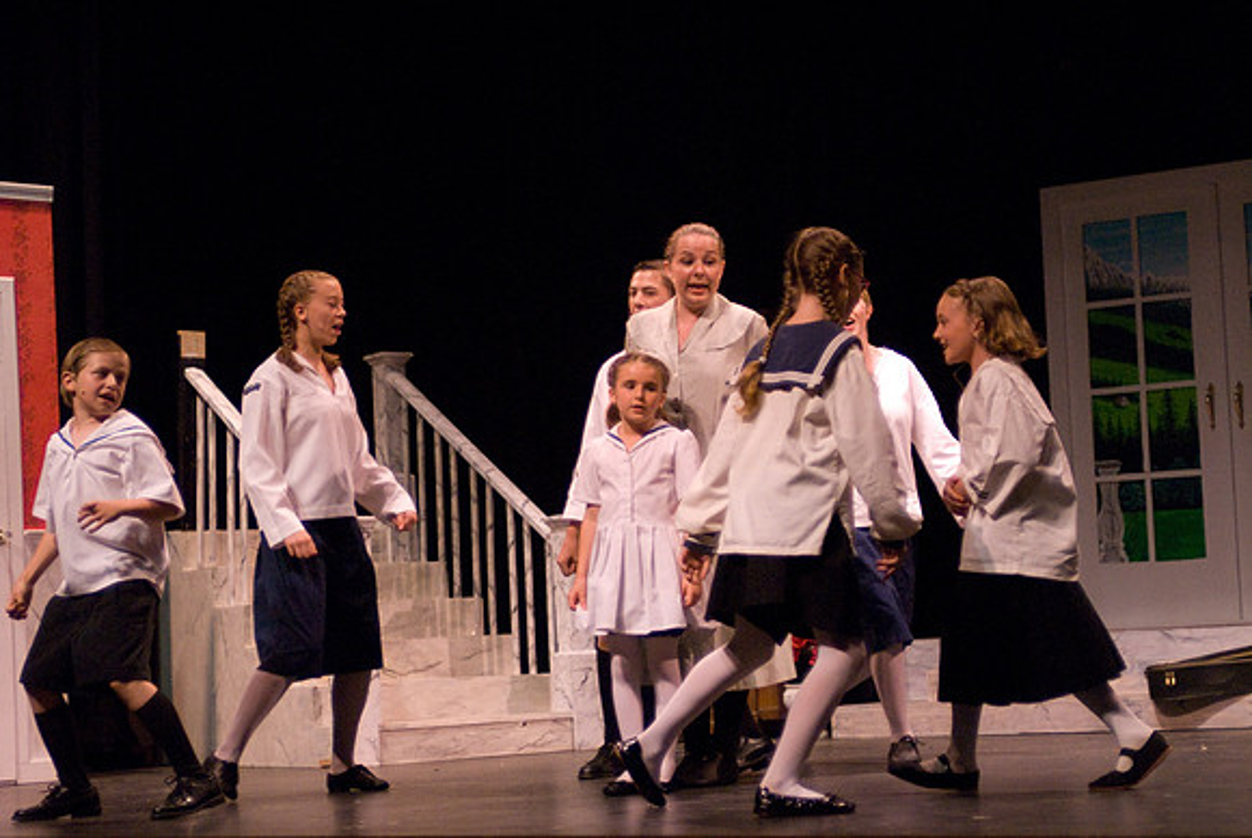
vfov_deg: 19.0
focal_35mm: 72
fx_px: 2506
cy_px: 419
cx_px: 626
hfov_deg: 28.0
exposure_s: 1/320
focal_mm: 48
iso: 1600
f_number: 2.8
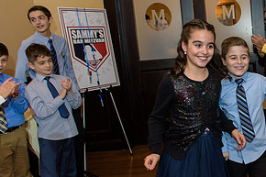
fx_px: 354
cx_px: 252
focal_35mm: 48
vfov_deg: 28.0
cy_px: 84
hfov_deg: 37.7
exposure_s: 1/125
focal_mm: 24
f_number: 3.2
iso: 1600
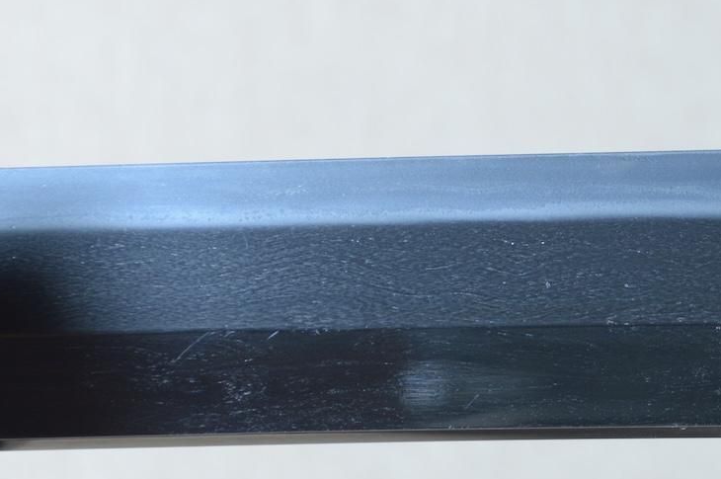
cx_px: 660
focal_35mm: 259
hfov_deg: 7.9
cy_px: 203
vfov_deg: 5.3
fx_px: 5181
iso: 400
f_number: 11
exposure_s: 1/1.6
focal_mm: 90
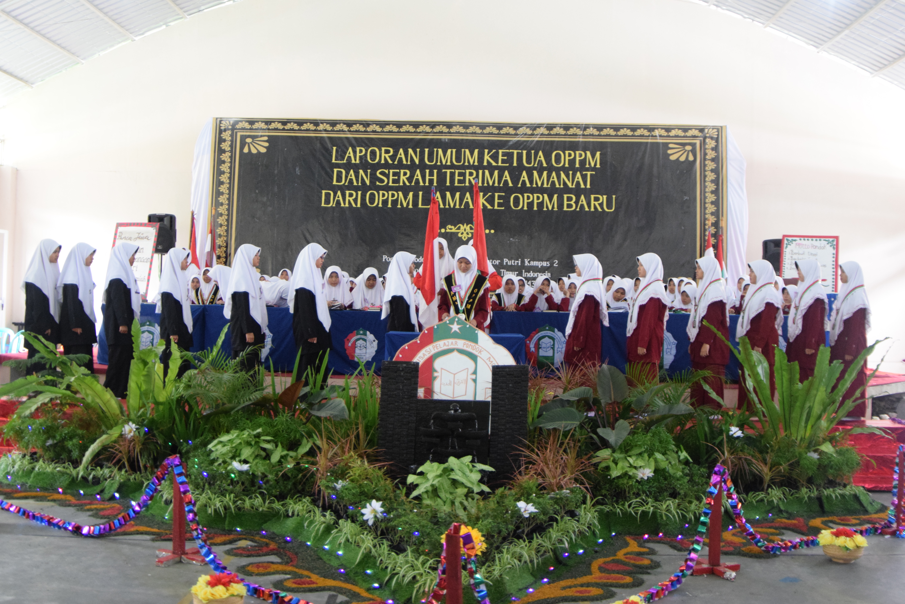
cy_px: 302
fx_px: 905
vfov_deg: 36.9
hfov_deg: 53.1
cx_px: 452
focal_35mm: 36
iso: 2500
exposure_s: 1/80
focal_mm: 24
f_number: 3.5
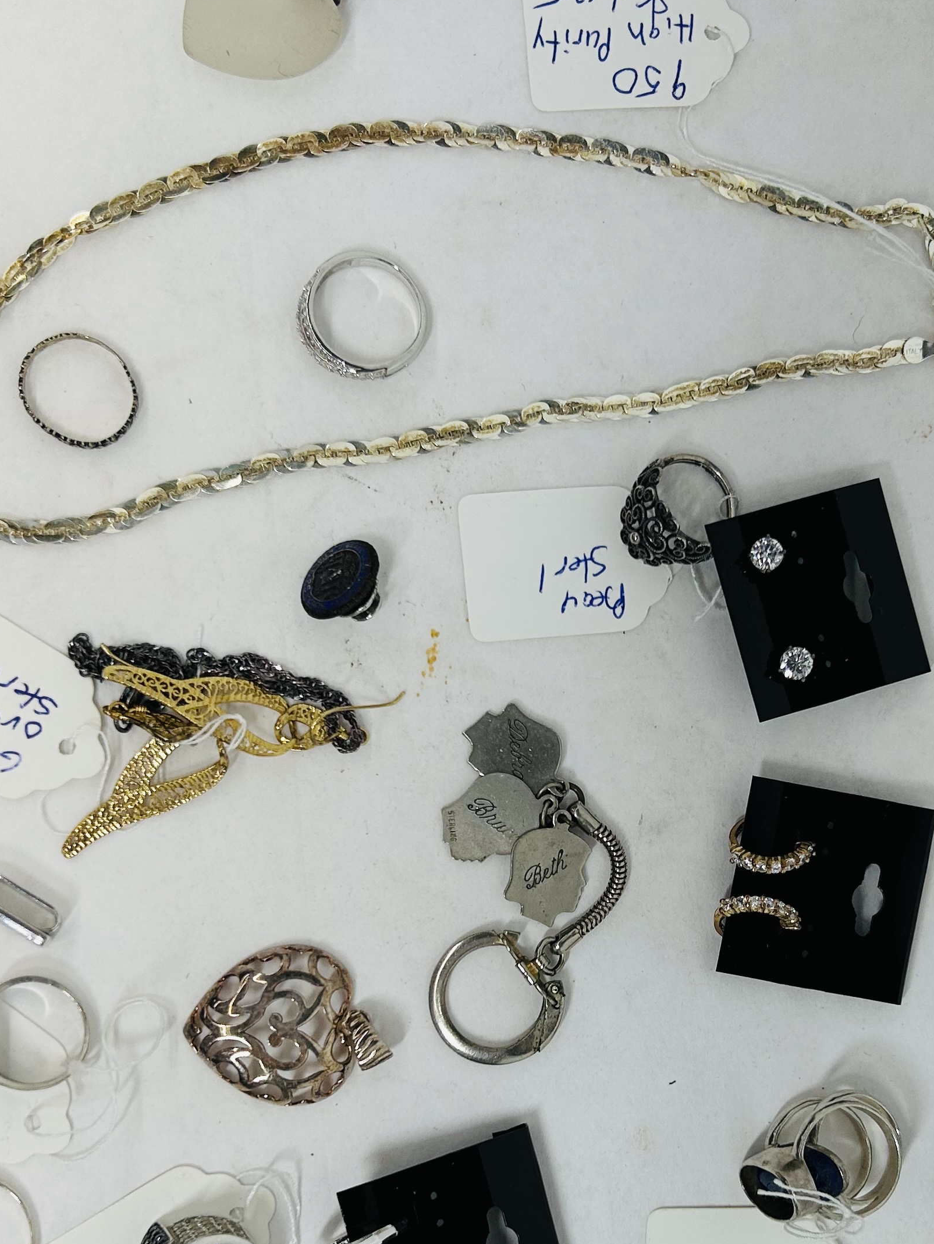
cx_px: 645
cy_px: 857
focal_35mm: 49
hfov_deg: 29.4
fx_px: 1762
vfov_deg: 38.3
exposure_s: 1/461
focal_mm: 5.7
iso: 50
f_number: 1.5
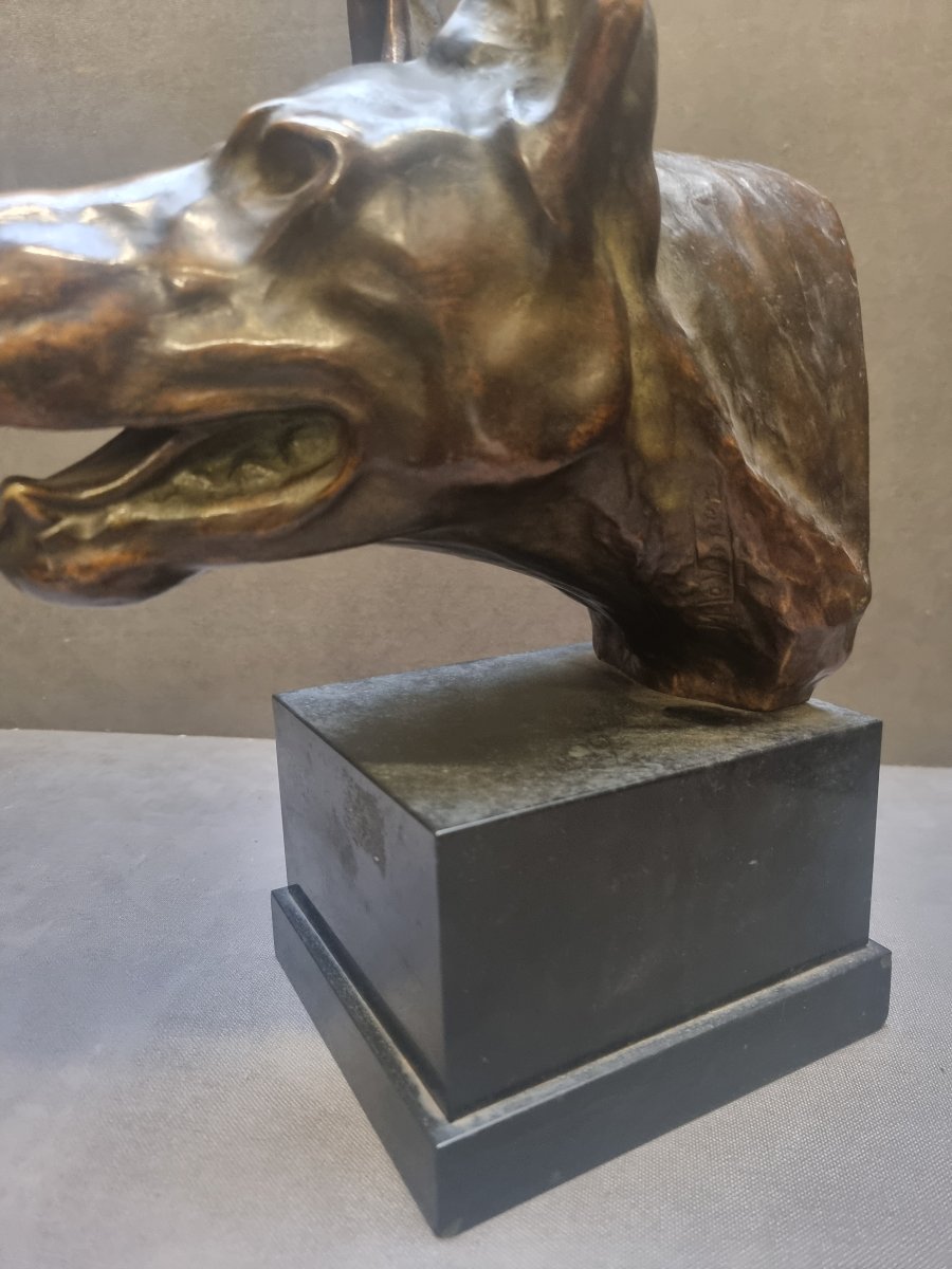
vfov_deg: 71.6
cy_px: 634
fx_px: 880
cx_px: 476
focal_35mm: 24
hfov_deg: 56.8
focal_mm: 6.7
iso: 640
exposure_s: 1/33
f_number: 1.8
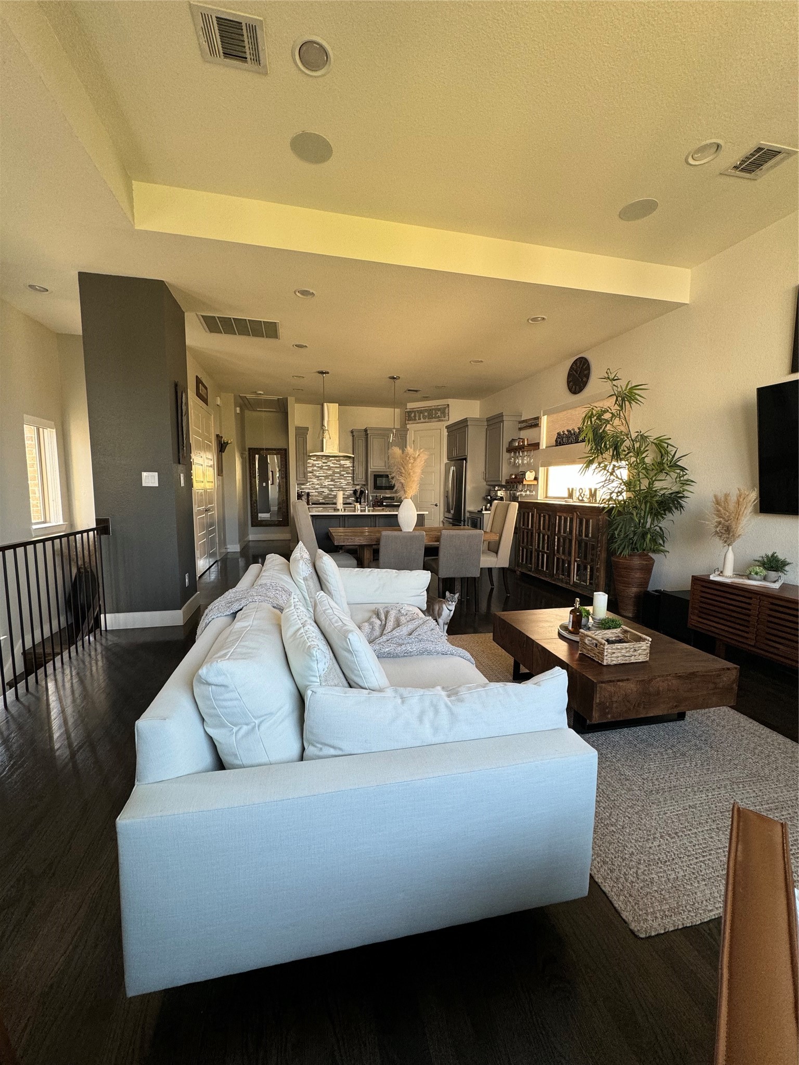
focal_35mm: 14
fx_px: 431
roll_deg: +0.3
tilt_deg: -6.5
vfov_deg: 102.1
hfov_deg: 85.7
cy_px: 532
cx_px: 400
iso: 125
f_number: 2.2
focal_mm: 2.22
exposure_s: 1/99
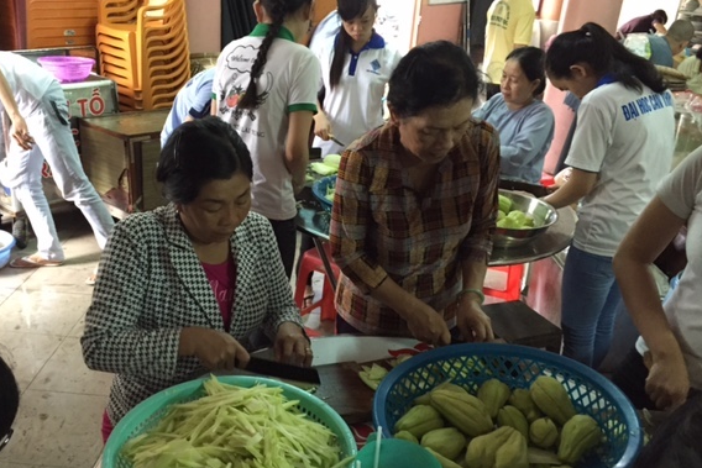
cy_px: 267
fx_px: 663
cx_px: 309
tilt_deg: -25.9
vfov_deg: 38.8
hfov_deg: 55.6
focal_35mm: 34
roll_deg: -6.1
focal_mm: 4.15
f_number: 2.2
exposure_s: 1/24
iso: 250
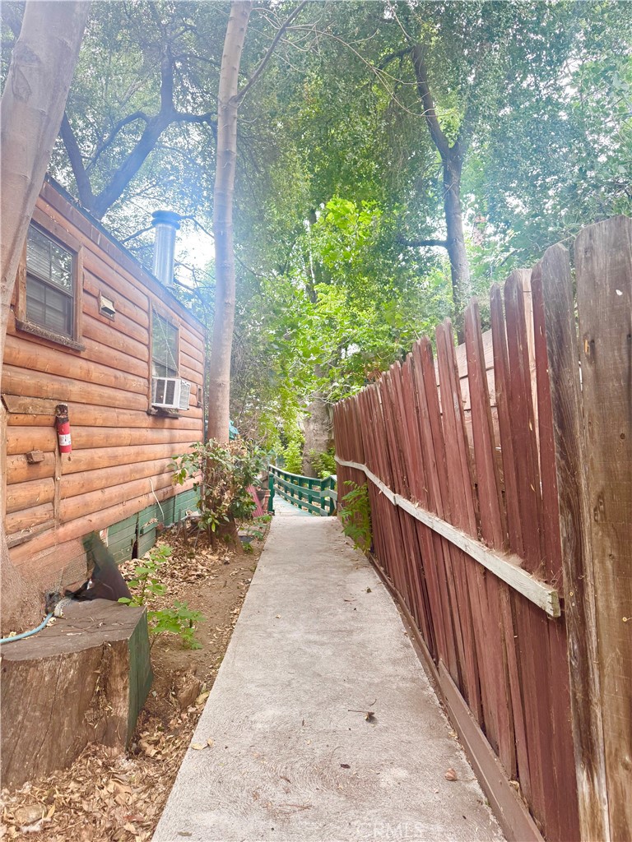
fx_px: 584
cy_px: 421
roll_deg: -1.2
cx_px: 316
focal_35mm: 24
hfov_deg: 56.8
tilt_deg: +1.5
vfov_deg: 71.6
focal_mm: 6.76
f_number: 1.78
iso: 125
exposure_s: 1/120
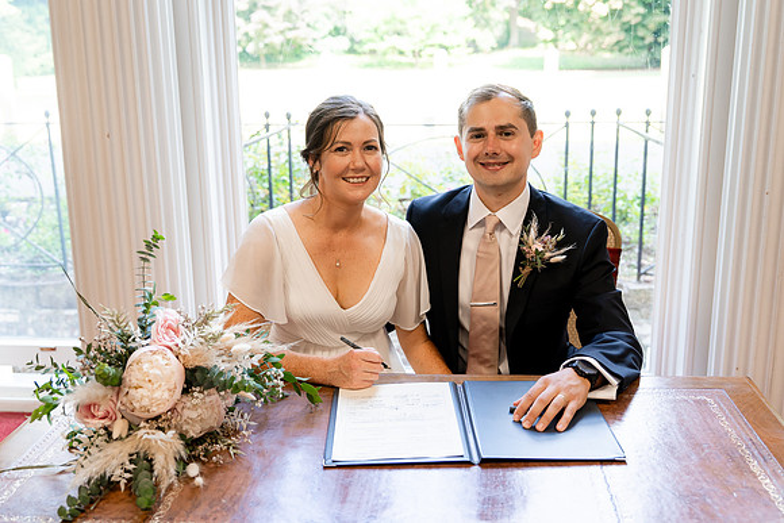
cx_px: 388
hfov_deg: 52.0
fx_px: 803
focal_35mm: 37
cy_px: 247
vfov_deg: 36.1
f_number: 3.5
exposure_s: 1/250
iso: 800
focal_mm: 34
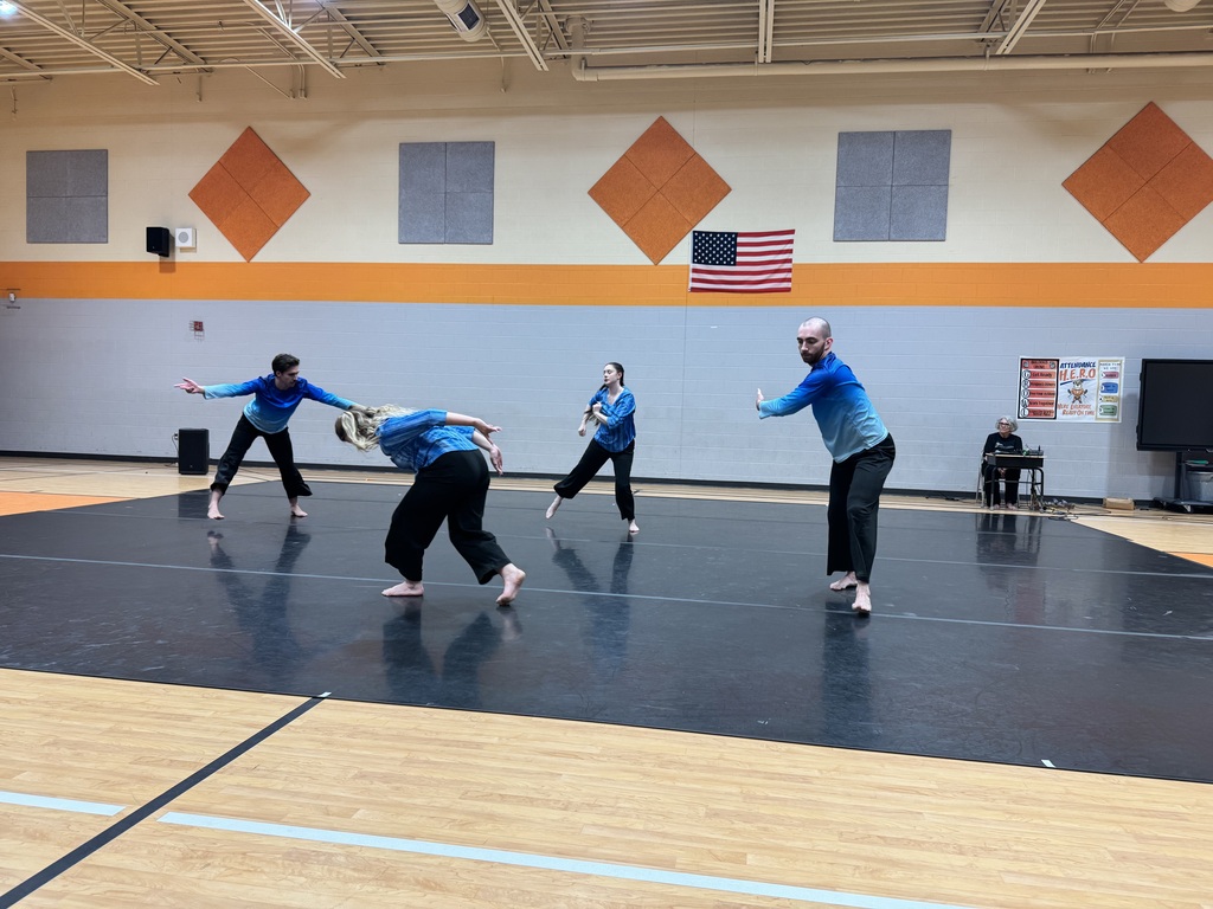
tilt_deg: -2.7
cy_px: 454
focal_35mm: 24
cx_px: 606
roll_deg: -1.2
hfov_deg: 71.6
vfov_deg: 56.8
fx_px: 841
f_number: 1.78
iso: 100
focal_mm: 6.76
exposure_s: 1/120
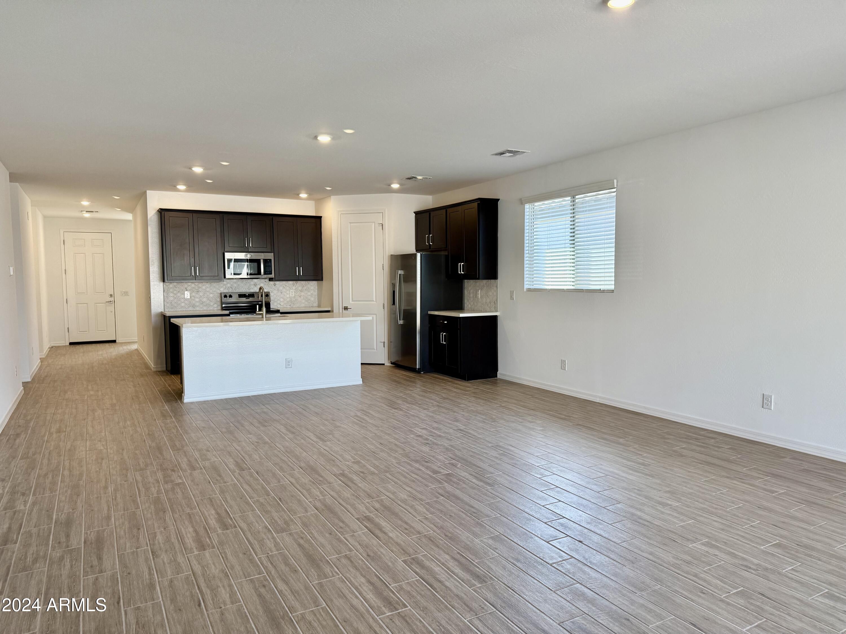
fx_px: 587
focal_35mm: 24
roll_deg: +0.4
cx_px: 423
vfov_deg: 56.8
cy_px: 317
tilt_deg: -4.0
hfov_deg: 71.6
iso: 160
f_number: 1.78
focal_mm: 6.76
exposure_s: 1/231
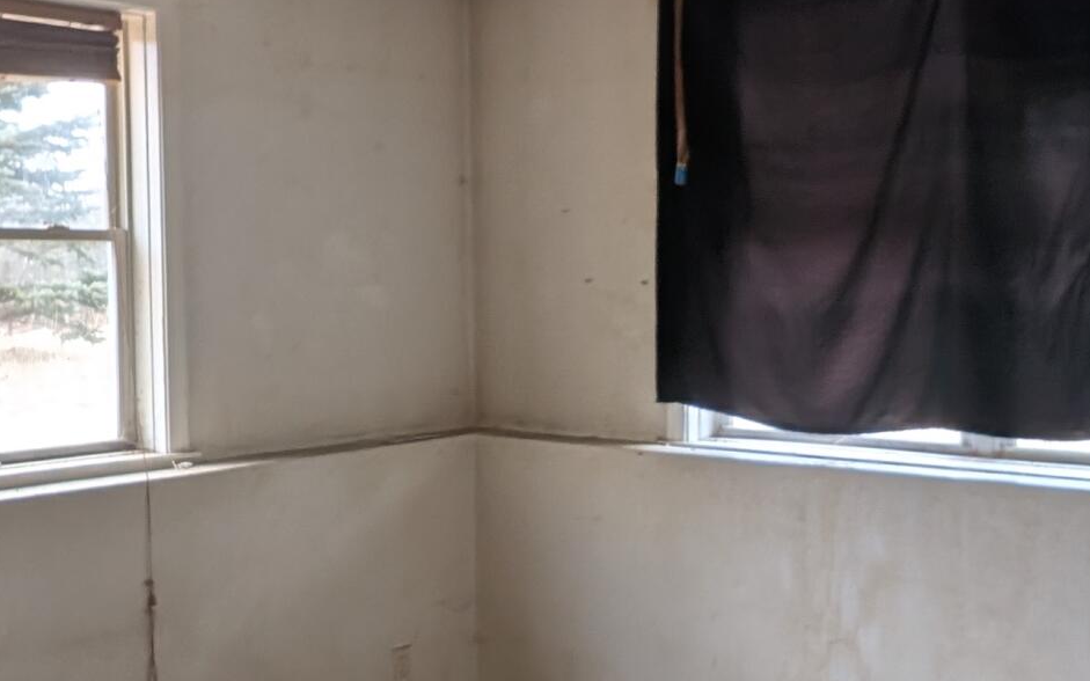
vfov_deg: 29.2
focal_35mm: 44
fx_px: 1307
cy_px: 349
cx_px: 454
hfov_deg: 45.1
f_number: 2.2
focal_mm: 1.95
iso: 58
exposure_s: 1/41.4
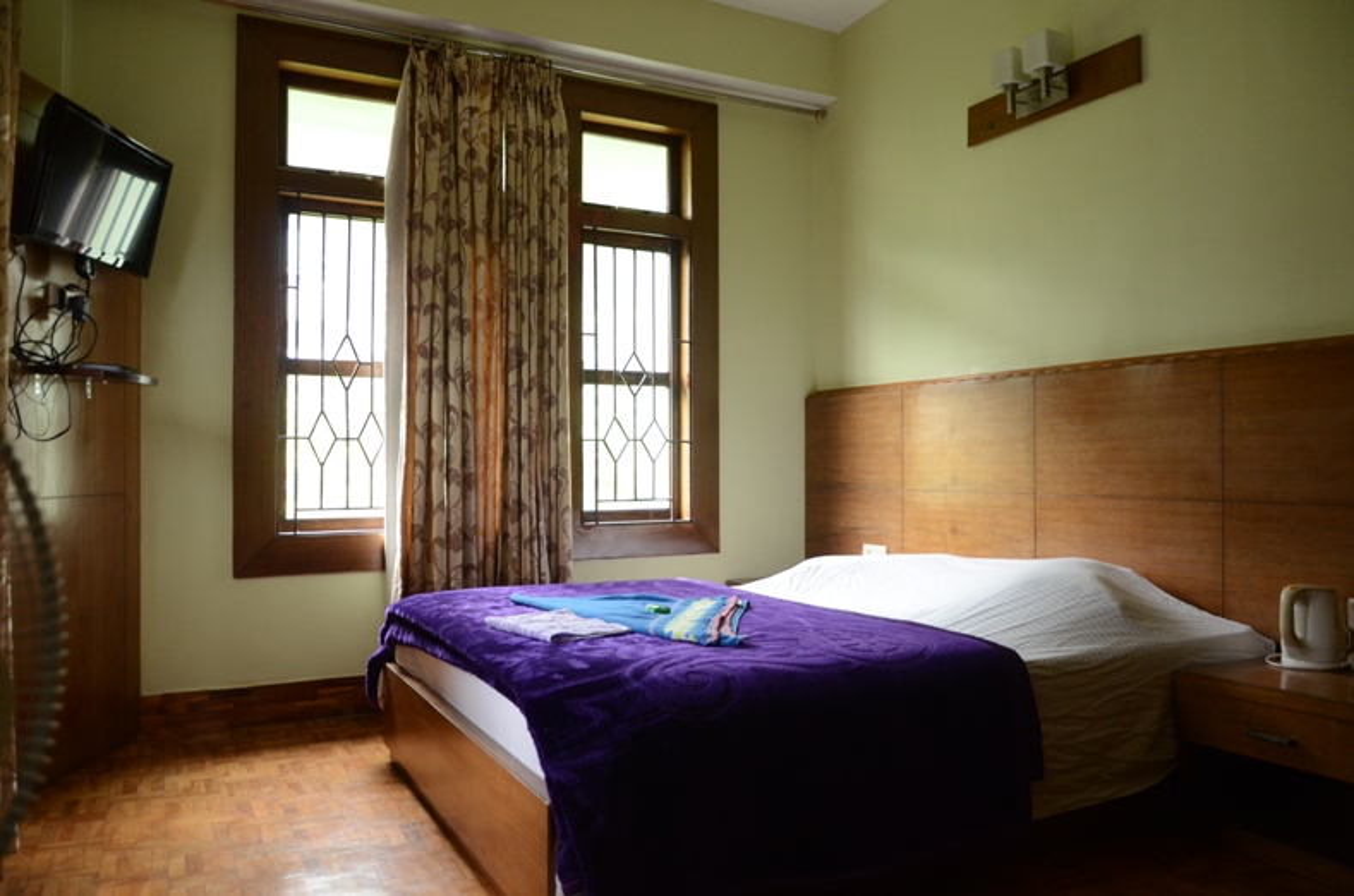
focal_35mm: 27
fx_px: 1013
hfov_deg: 67.5
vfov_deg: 47.7
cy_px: 448
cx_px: 677
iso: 1000
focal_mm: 18
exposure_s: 1/60
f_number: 3.5
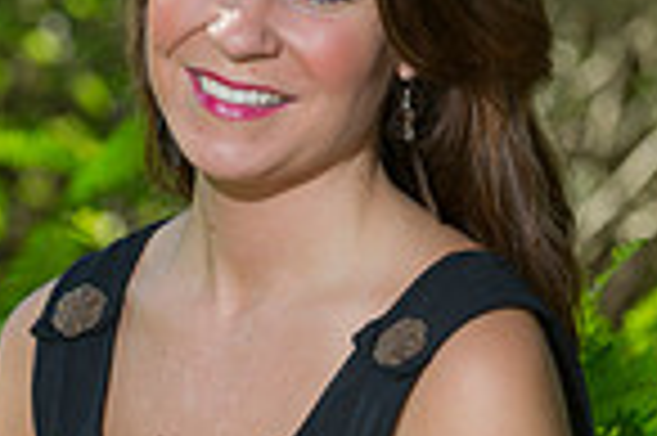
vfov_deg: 2.2
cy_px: 602
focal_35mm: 615
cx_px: 277
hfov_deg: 3.4
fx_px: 11211
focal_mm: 200
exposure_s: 1/125
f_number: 5.6
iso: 250
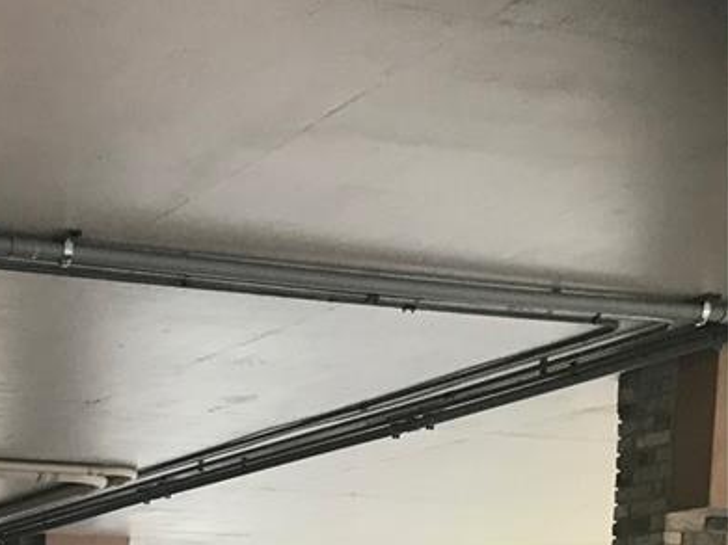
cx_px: -108
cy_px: 1010
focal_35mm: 86
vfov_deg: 14.8
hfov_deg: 21.4
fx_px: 1808
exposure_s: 1/26
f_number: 1.8
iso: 32
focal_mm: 3.99
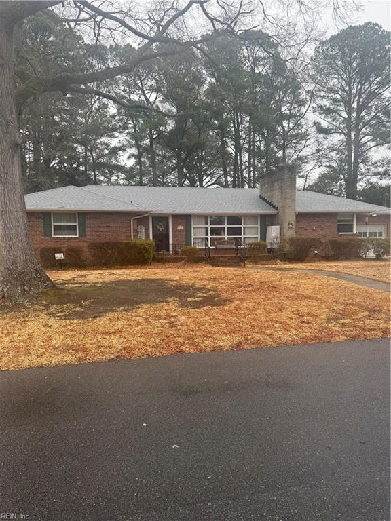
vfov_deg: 71.6
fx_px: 361
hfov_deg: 56.8
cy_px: 260
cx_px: 196
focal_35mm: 24
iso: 80
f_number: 1.78
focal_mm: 6.76
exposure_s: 1/319
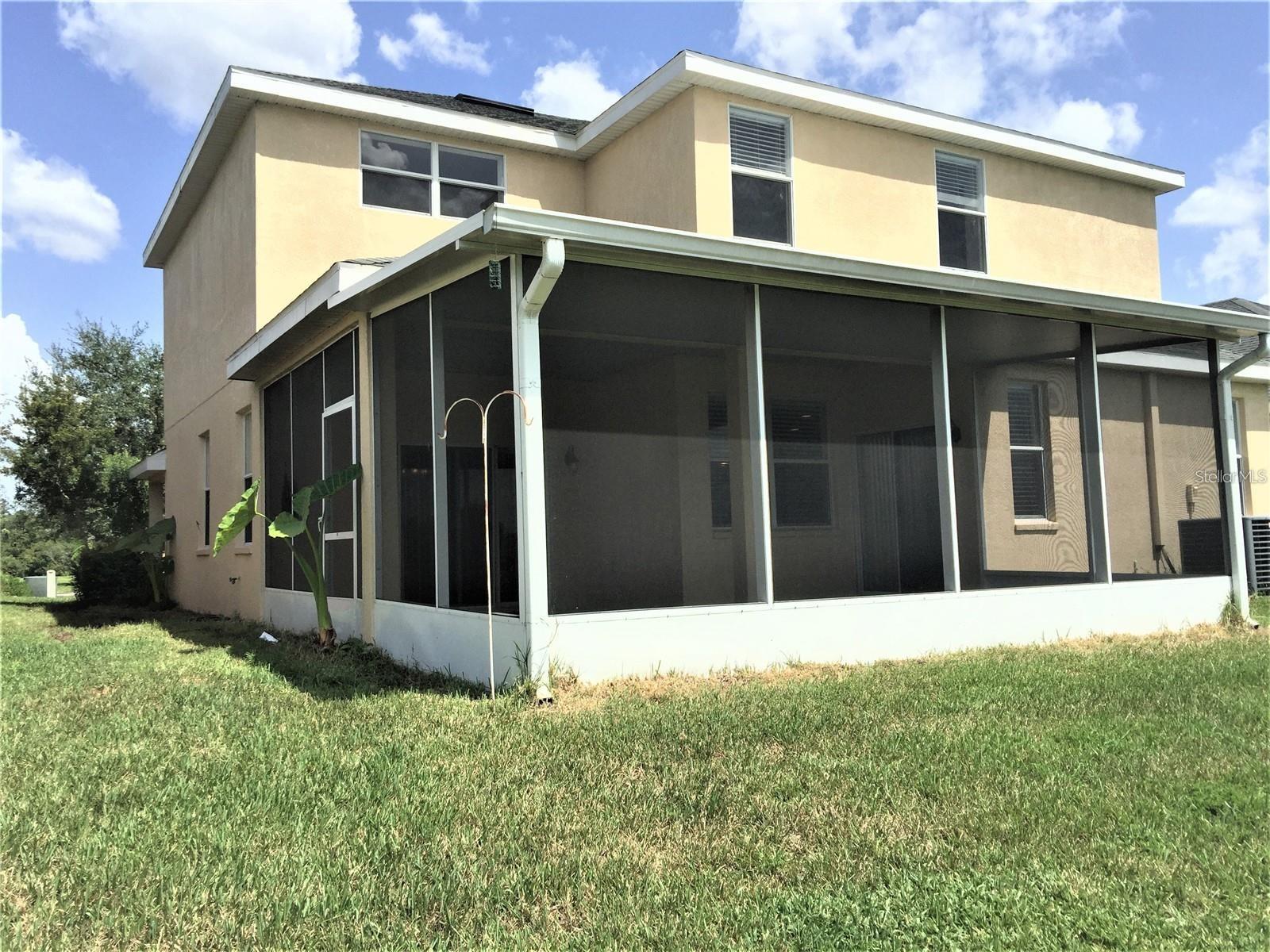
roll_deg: +0.5
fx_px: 1064
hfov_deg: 61.7
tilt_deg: +4.4
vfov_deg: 48.2
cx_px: 635
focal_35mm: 29
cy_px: 476
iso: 32
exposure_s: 1/2639
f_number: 2.2
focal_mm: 4.15
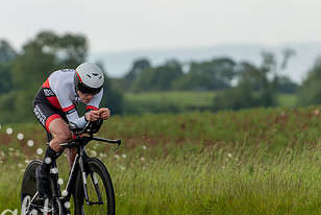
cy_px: 114
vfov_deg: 3.2
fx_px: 3882
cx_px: 75
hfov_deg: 4.7
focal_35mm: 435
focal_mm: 173
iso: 250
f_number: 3.2
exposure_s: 1/500
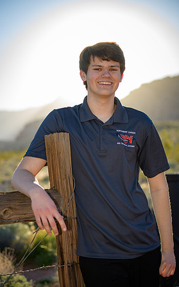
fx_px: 602
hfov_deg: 16.9
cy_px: 143
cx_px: 83
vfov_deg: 26.8
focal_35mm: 77
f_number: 2.8
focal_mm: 75
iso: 250
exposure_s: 1/1250
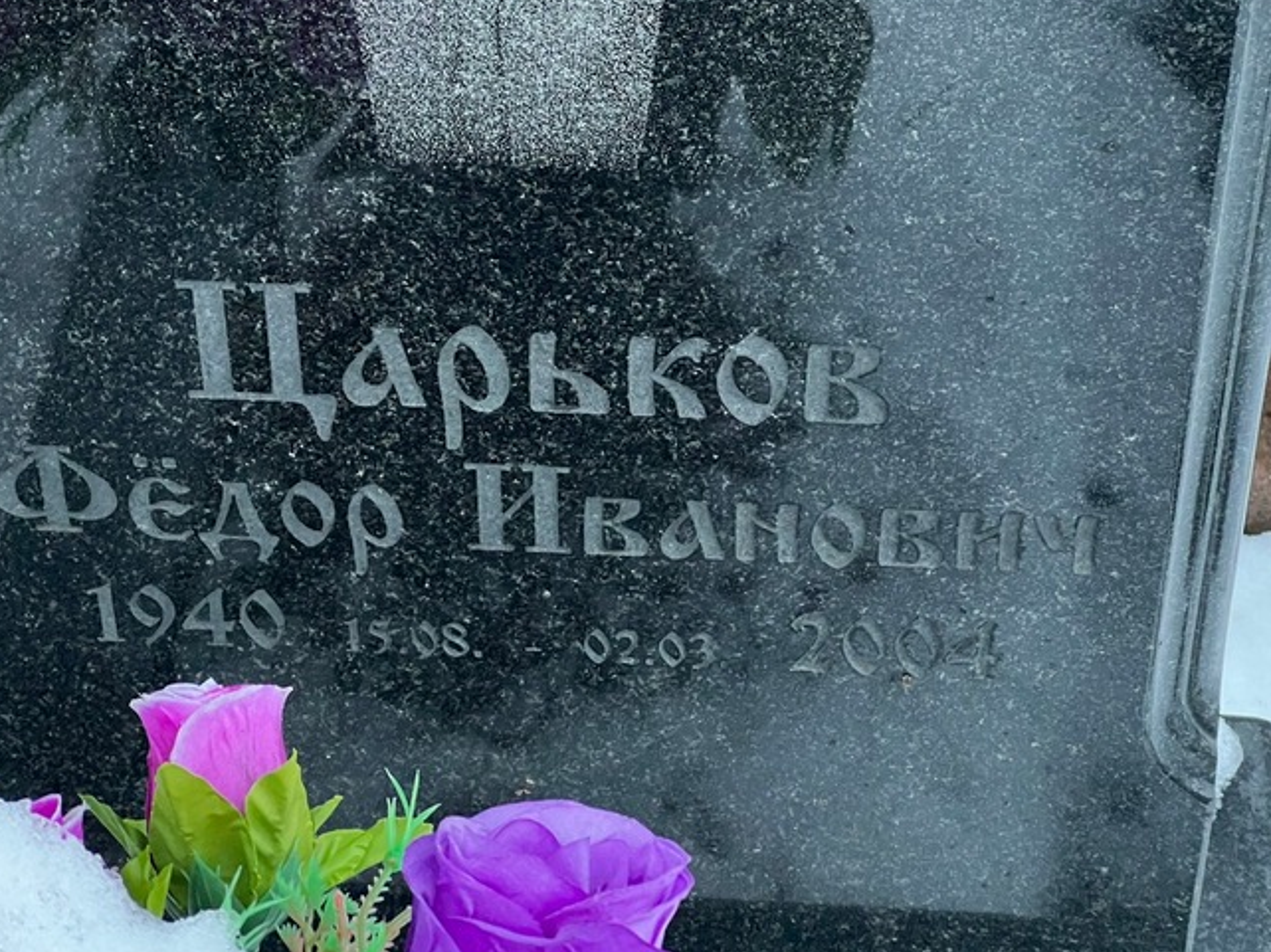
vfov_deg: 15.4
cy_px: 408
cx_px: 542
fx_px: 3524
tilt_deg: -44.0
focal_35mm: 96
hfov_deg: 20.4
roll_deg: +1.7
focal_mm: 9
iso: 500
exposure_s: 1/15
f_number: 2.8
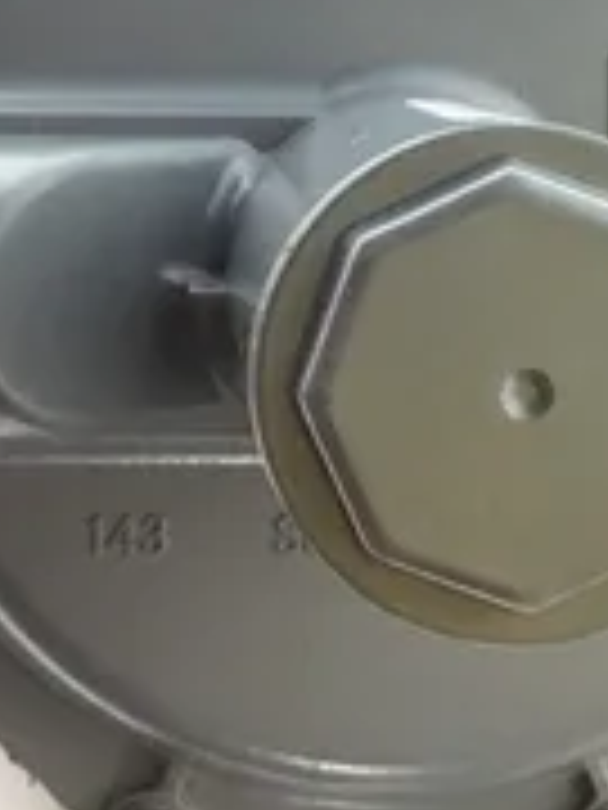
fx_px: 1616
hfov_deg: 21.3
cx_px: 297
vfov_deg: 27.5
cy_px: 144
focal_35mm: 69
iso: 50
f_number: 2.4
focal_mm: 3.3
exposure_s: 1/30
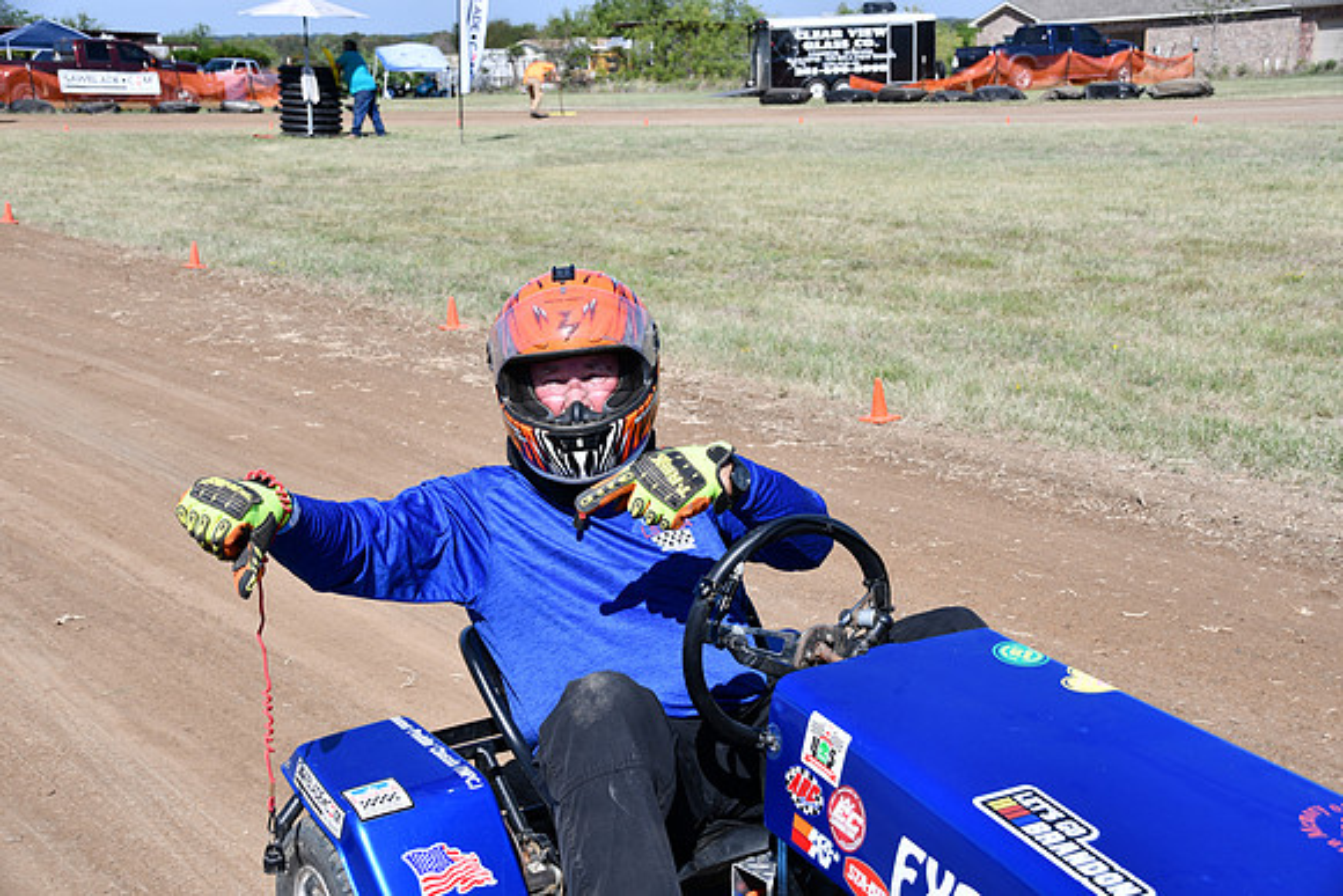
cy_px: 448
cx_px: 672
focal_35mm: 48
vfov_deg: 28.1
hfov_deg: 41.1
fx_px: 1791
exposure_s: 1/250
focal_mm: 32
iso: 100
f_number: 8
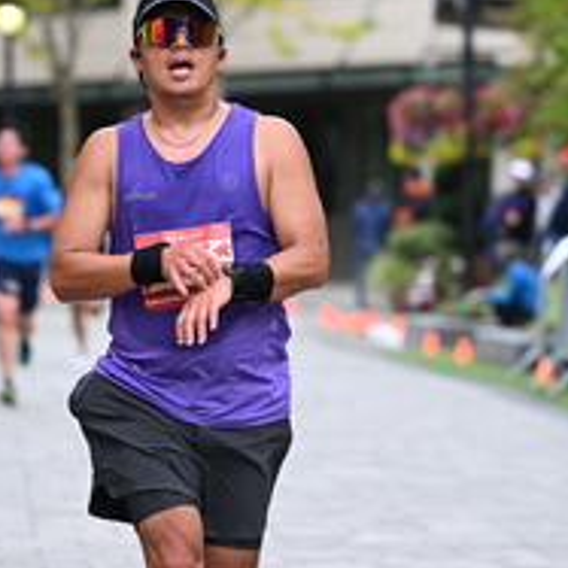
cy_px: 167
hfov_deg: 6.8
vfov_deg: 6.8
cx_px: 257
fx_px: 4771
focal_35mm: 257
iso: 640
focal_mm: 103
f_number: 2.8
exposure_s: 1/2000
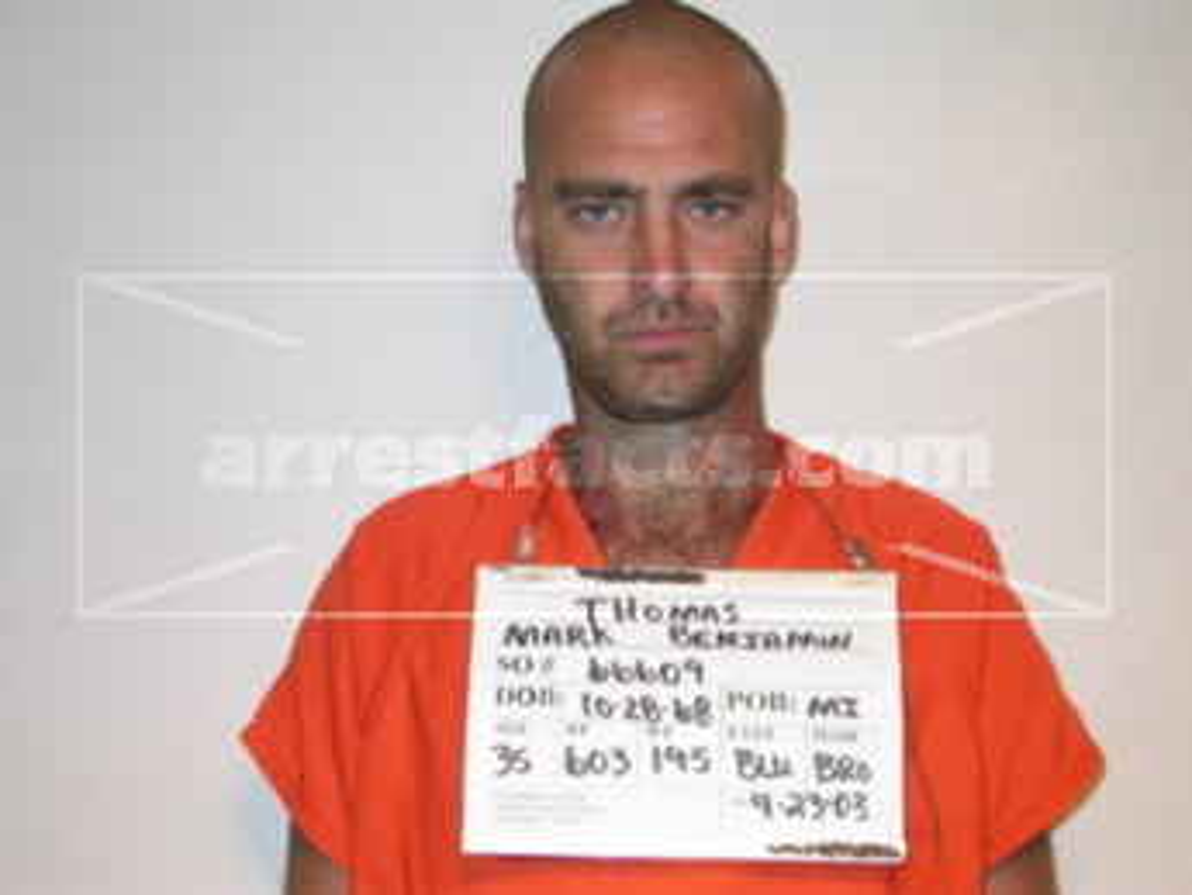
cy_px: 448
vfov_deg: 22.9
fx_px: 2205
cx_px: 596
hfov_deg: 30.3
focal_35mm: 64
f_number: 3.2
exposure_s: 1/60.3
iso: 100
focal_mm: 13.3
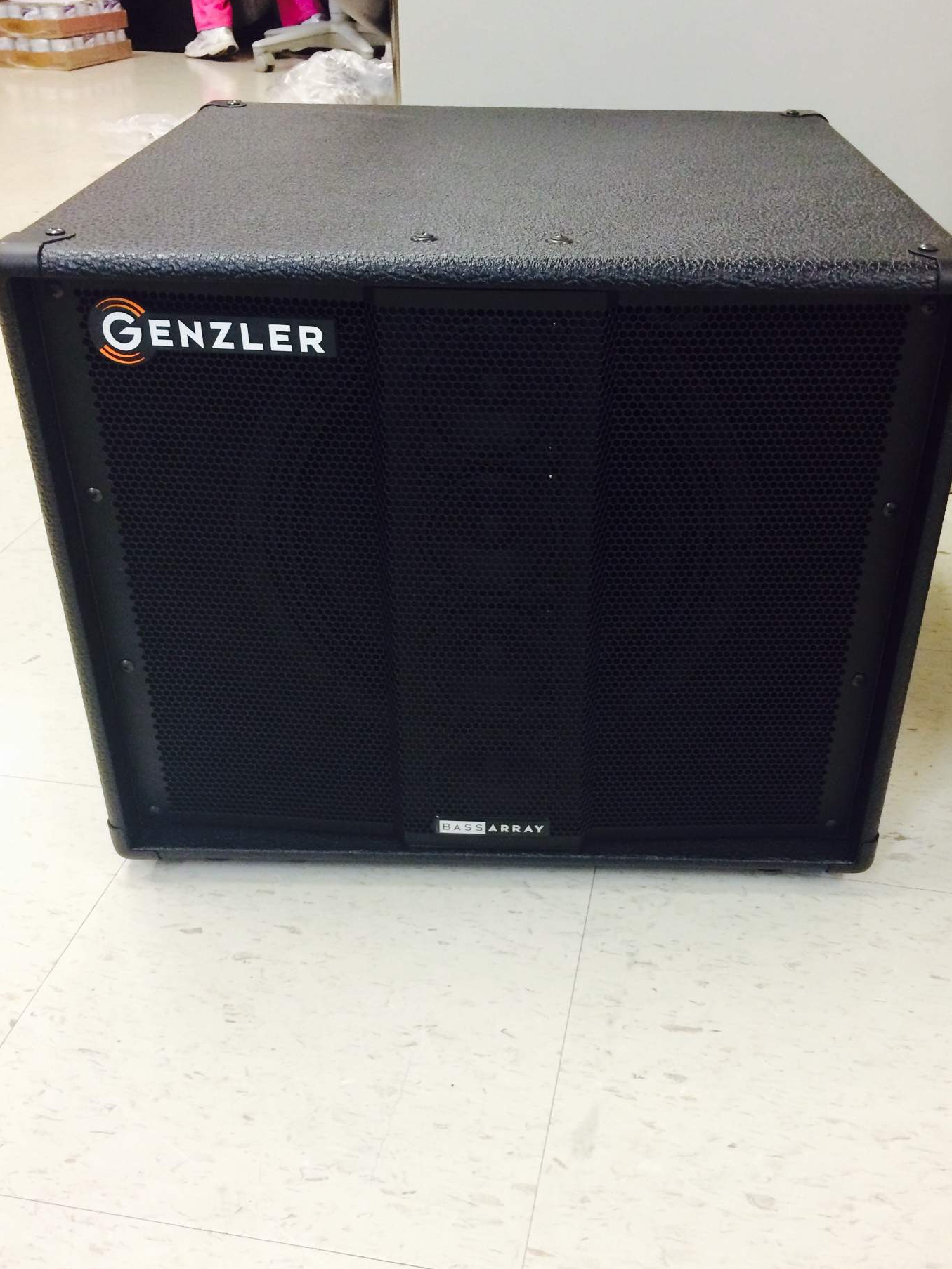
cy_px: 649
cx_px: 527
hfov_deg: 41.7
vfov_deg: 54.0
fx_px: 1247
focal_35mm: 34
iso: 160
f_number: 2.2
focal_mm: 4.12
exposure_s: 1/30
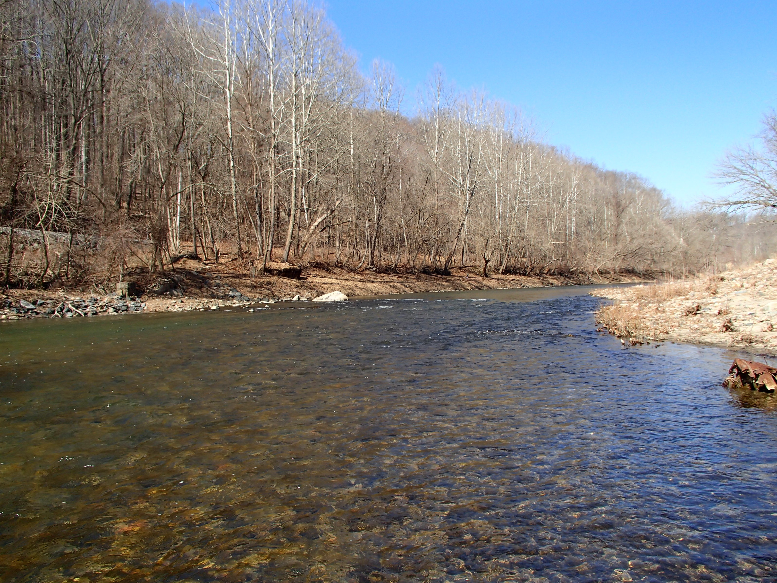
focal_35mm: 28
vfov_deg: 49.7
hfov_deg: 63.4
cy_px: 292
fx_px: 628
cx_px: 388
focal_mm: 5
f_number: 3.9
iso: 100
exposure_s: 1/500
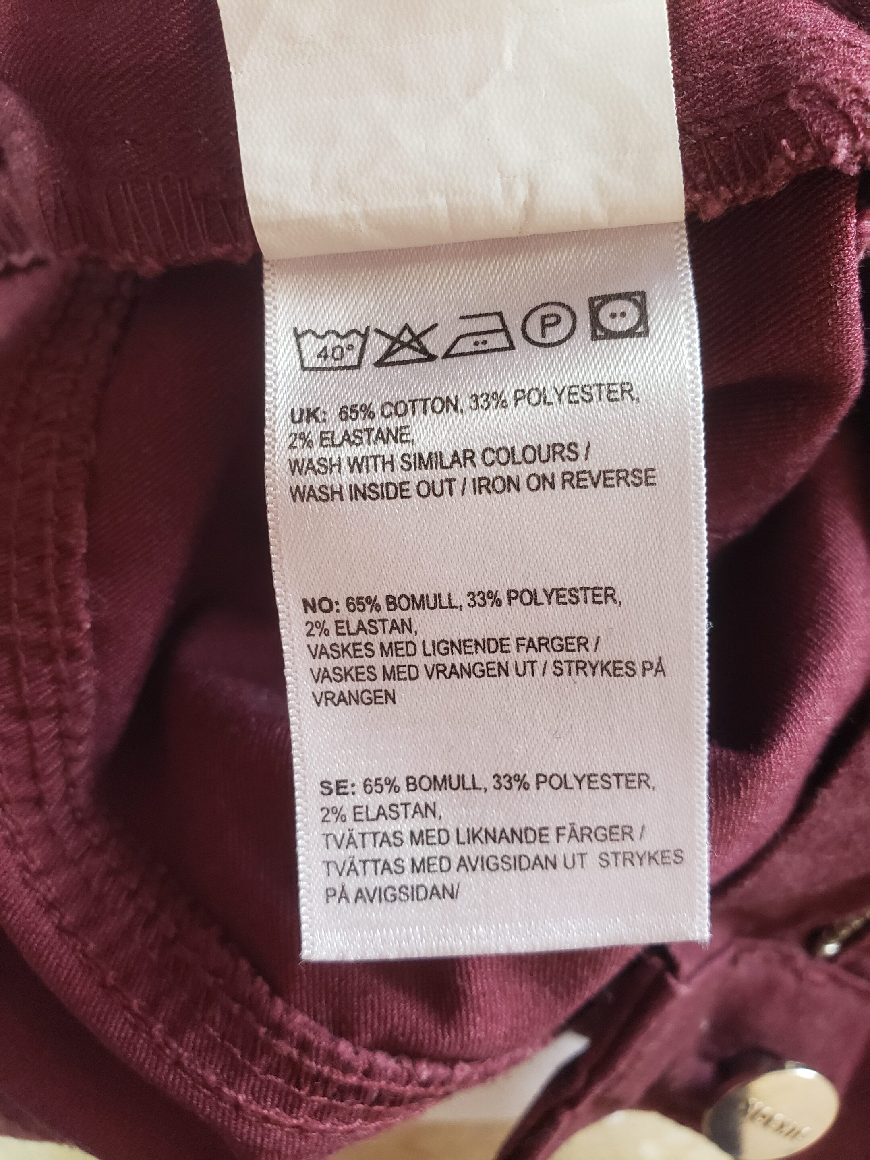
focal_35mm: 26
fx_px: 871
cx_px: 435
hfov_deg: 53.1
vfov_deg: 67.3
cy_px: 580
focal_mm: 4.3
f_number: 2.4
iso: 500
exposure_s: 1/50
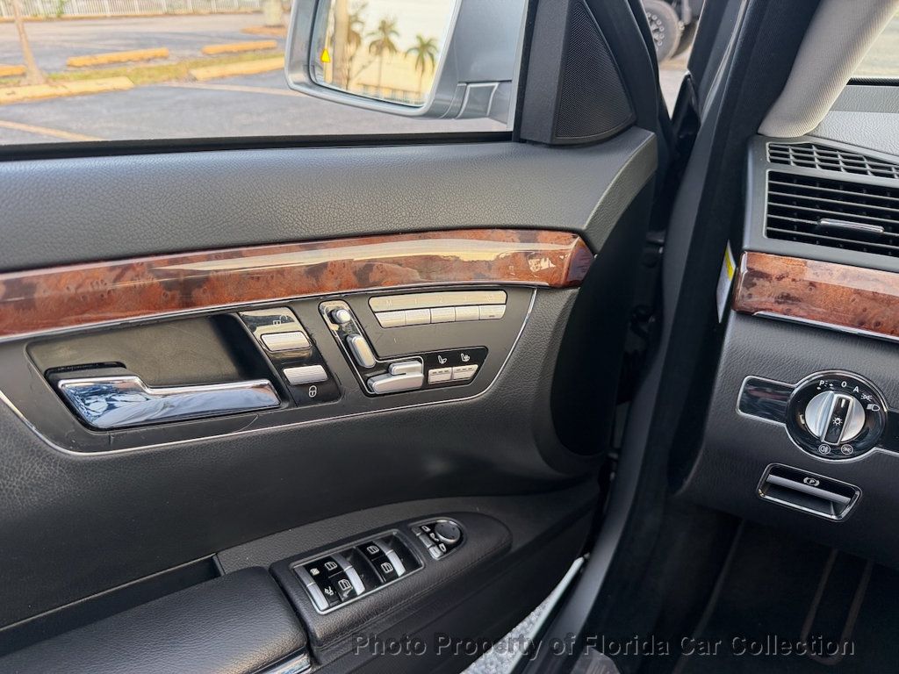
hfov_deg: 71.6
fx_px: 623
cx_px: 450
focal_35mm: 24
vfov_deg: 56.8
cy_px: 337
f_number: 1.78
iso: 200
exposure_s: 1/78
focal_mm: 6.76
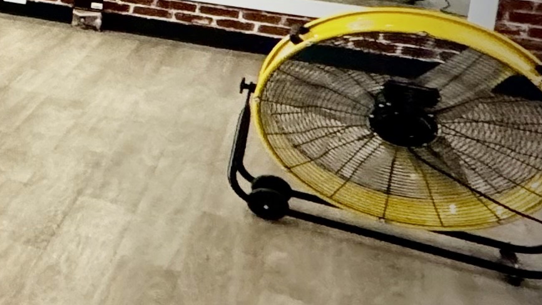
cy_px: -121
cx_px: -718
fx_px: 1020
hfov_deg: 15.9
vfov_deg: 15.9
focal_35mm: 71
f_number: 2.2
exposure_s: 1/120
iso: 320
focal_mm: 2.22
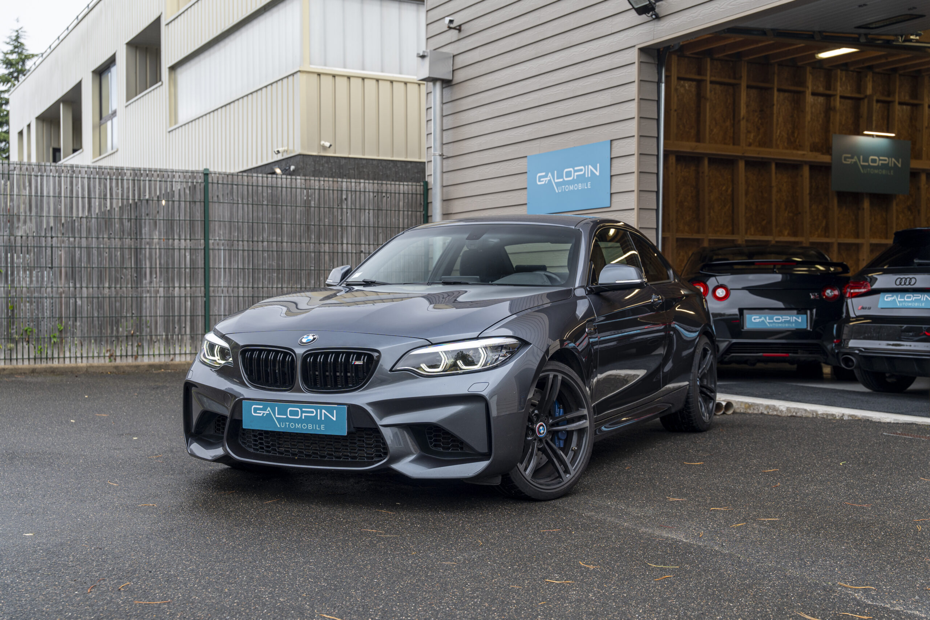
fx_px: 1095
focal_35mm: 42
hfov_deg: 46.0
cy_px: 310
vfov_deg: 31.6
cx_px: 465
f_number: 4
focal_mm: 42.4
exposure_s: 1/80
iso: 100
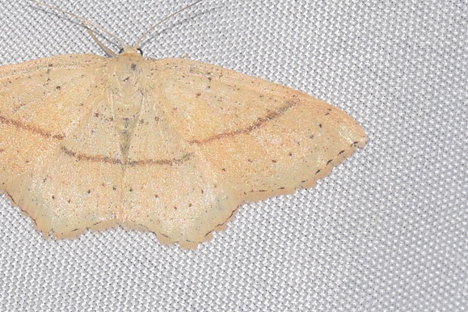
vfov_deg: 4.0
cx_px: 104
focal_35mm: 348
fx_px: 4524
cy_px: 150
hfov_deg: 5.9
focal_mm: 140
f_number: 13
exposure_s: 1/160
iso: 100
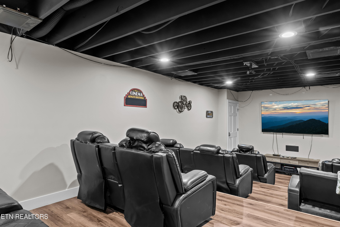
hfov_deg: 81.2
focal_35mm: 21
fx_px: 198
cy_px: 114
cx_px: 170
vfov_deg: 59.5
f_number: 8
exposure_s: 2
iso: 320
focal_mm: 14
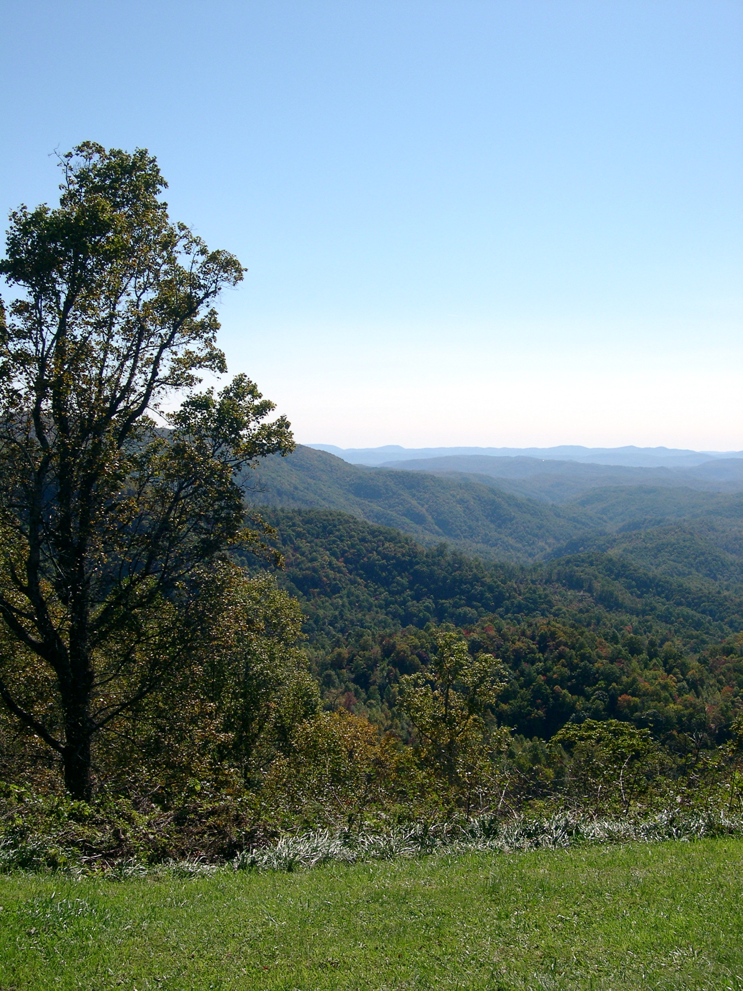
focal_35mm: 38
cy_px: 496
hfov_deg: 37.7
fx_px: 1088
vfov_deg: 49.0
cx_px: 372
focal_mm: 8
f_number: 7.6
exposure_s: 1/271
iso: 100
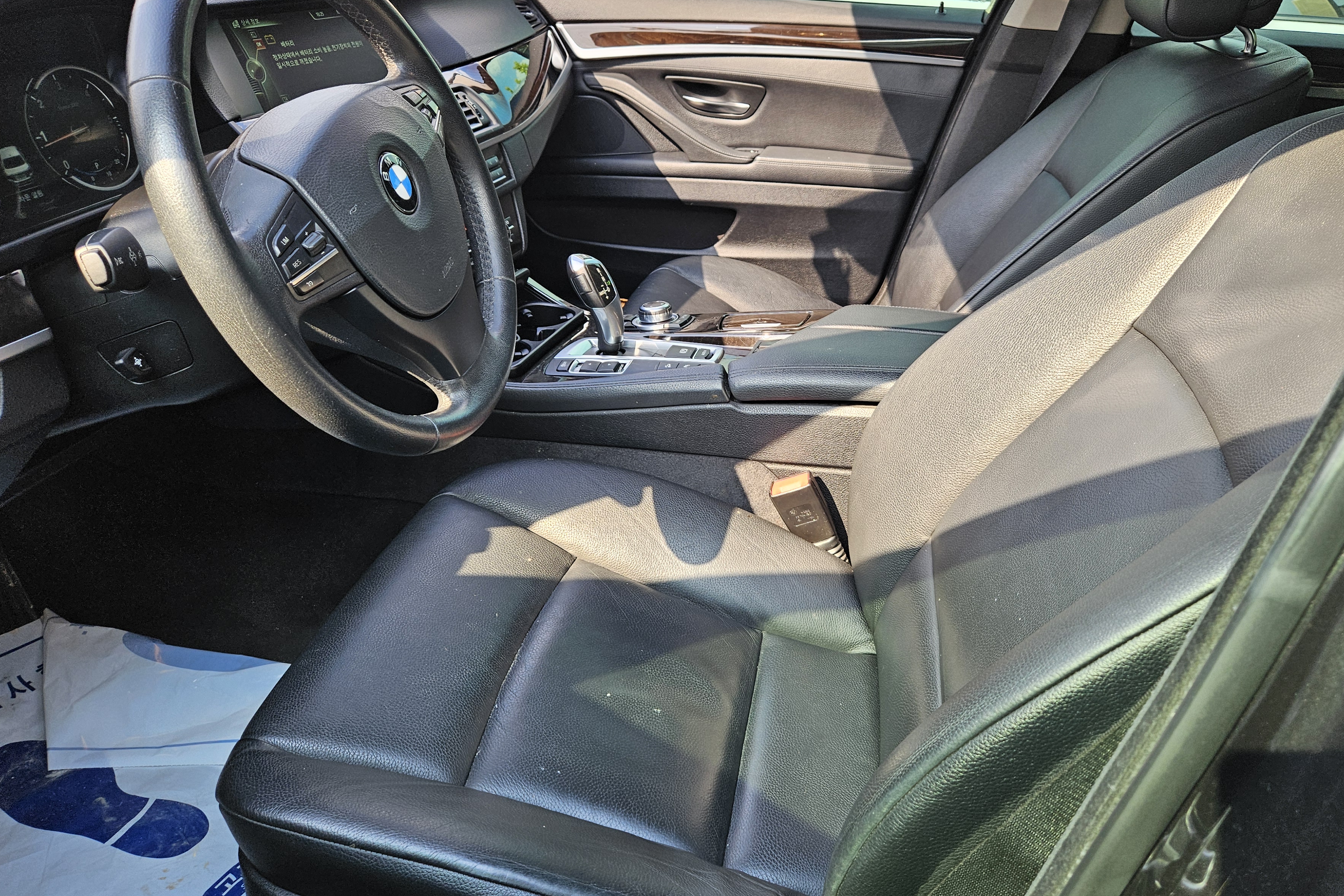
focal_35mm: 27
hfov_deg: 67.2
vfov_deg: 47.7
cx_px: 747
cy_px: 358
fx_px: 1008
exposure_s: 1/207
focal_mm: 5.4
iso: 64
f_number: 1.8
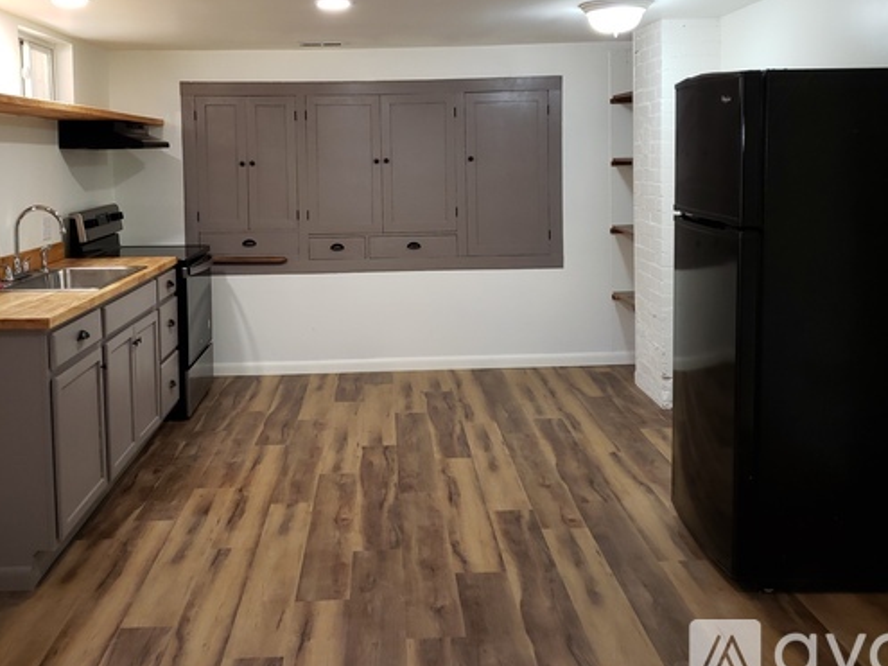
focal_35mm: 35
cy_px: 242
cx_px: 381
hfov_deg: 52.5
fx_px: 898
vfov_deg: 40.3
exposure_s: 1/30
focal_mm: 4.3
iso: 80
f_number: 1.5
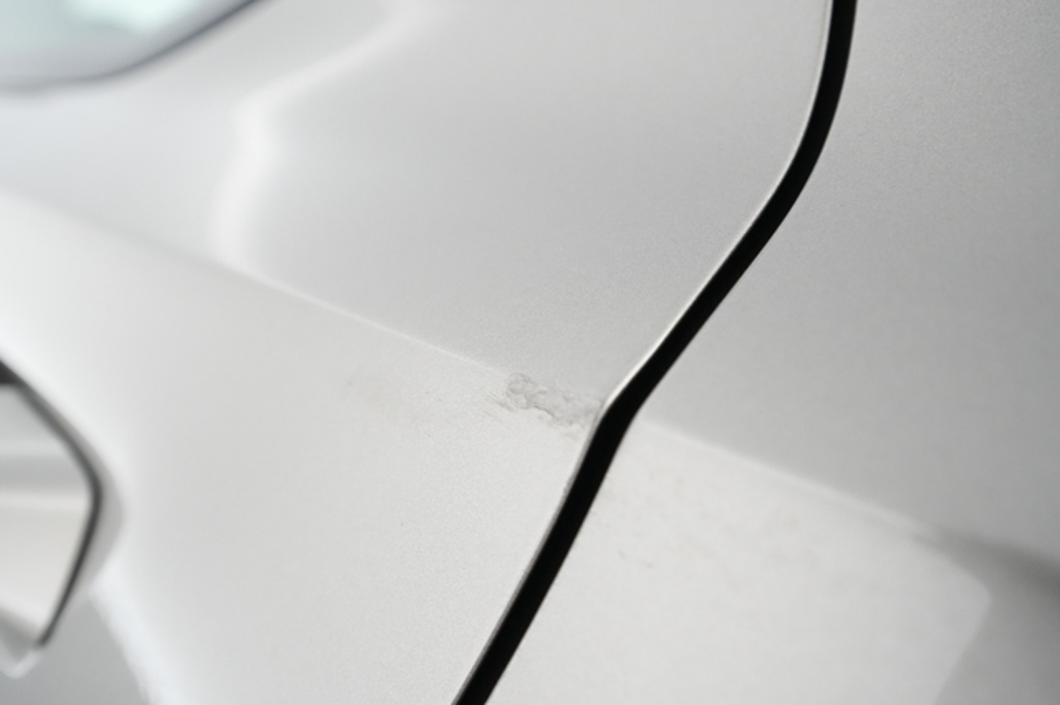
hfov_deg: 65.5
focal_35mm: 28
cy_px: 352
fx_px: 824
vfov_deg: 46.4
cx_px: 530
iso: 6400
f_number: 5.6
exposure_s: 1/80
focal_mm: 28
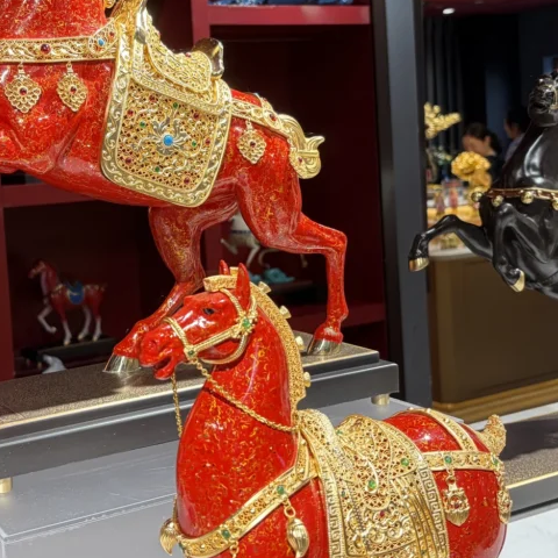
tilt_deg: -3.4
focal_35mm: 49
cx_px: 158
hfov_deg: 34.1
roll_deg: +3.4
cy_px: 212
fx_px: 894
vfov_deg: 34.5
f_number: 1.6
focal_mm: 5.96
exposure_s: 1/100
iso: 50
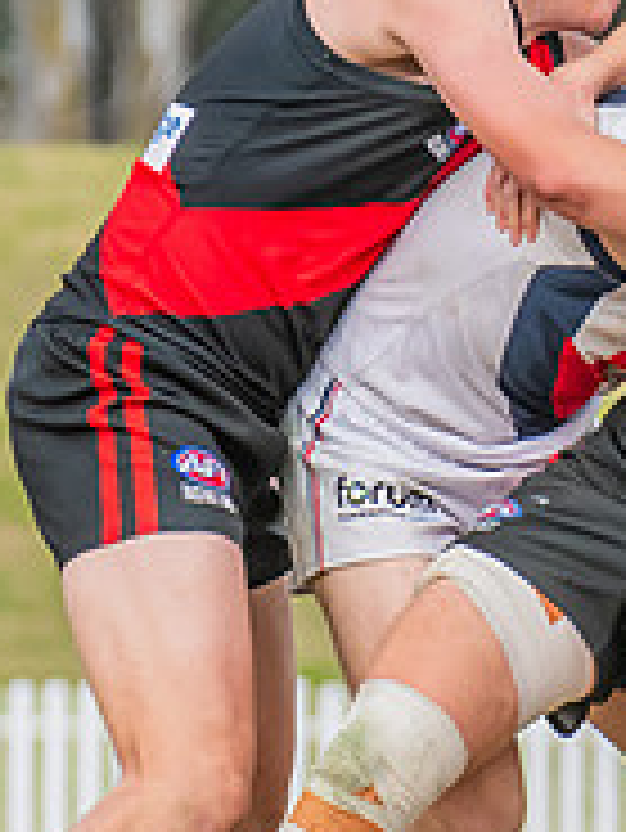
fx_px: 36271
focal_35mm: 1506
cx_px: 922
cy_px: 595
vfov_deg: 1.3
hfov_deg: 1.0
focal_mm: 240
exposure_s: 1/1250
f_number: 8
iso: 800
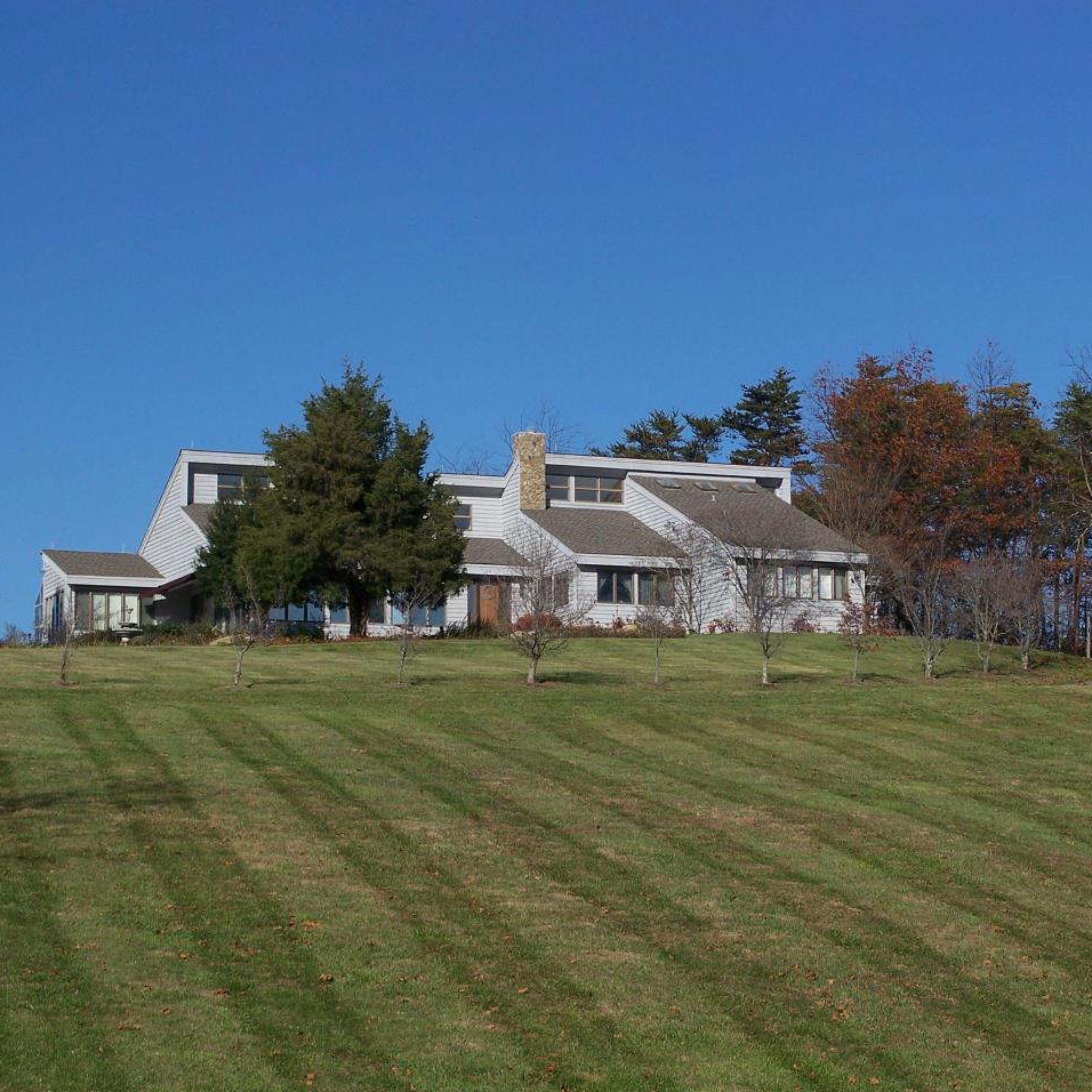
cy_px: 545
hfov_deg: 17.9
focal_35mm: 97
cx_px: 572
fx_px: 3462
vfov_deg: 17.9
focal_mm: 17.3
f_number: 5
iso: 64
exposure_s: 1/640
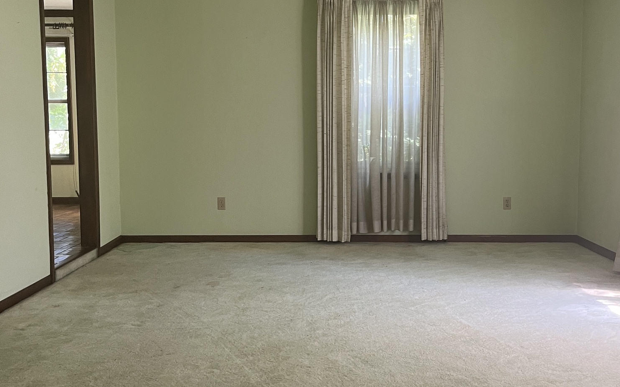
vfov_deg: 29.9
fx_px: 727
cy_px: 192
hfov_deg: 46.1
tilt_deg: -4.7
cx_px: 355
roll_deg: +0.7
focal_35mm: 43
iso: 125
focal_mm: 5.1
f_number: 1.6
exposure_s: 1/60
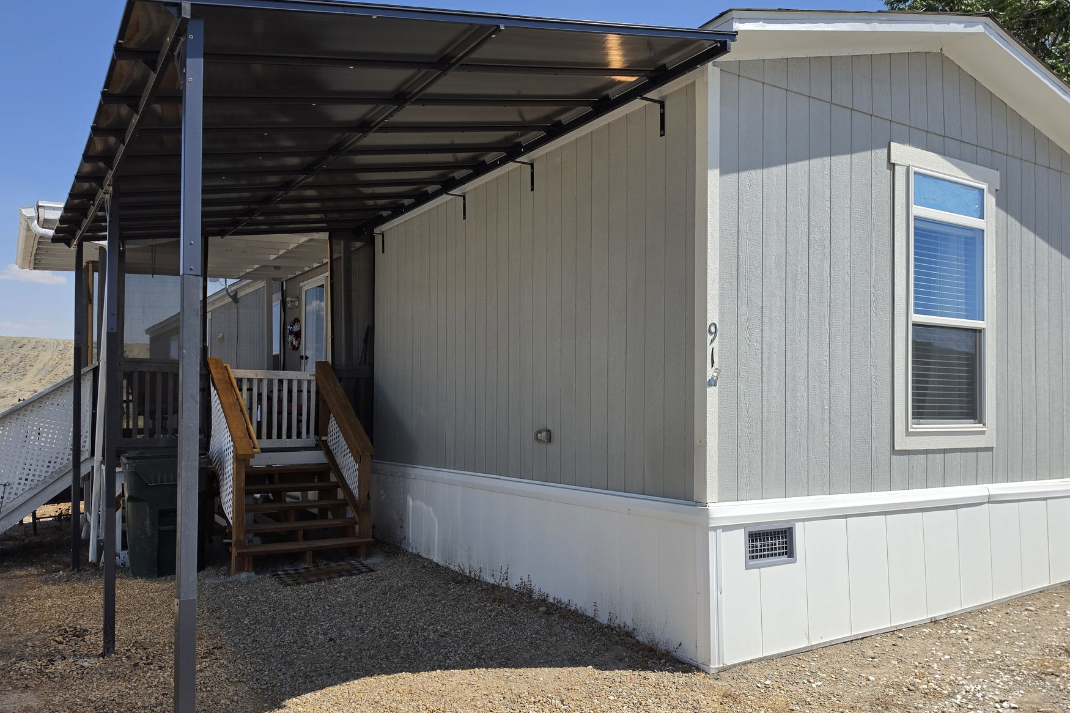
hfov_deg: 65.3
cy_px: 403
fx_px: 832
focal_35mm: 28
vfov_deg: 46.3
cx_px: 592
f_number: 1.4
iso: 64
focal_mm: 6.5
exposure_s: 1/7939
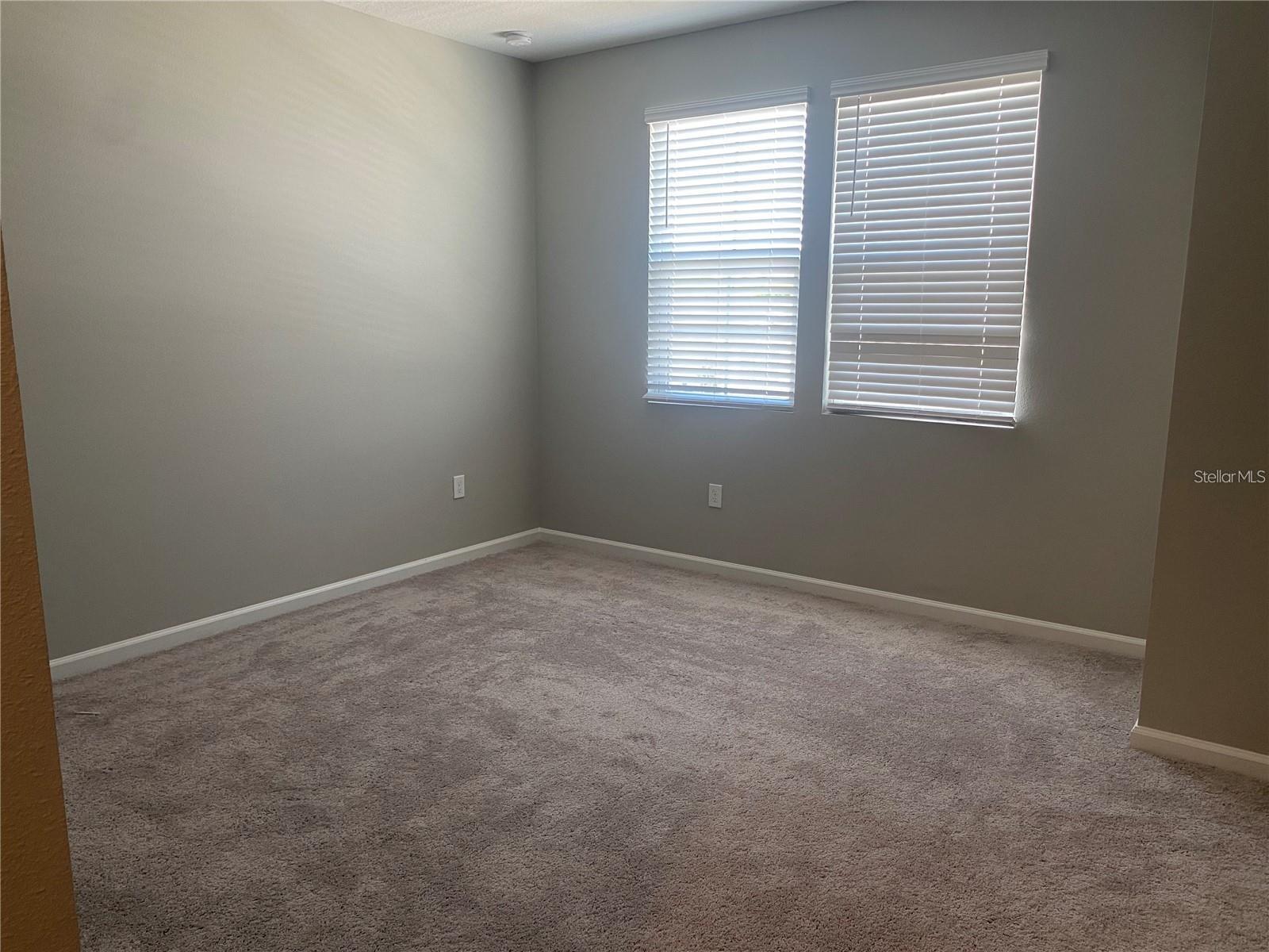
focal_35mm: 26
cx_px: 634
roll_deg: -0.7
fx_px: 953
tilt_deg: -10.8
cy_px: 476
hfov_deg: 67.3
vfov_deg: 53.1
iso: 80
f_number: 1.8
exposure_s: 1/60
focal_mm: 4.25
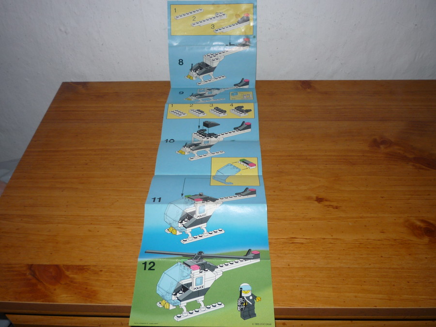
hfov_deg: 56.8
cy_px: 164
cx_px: 218
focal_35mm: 32
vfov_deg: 44.2
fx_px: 403
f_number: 3.3
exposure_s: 1/30
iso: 100
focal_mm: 5.2
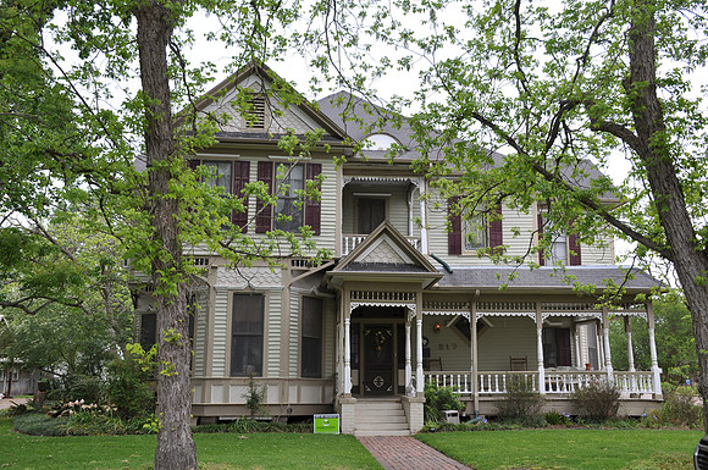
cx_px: 354
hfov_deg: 49.6
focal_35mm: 39
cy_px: 235
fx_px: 766
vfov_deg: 34.1
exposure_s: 1/60
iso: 200
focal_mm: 26
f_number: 8
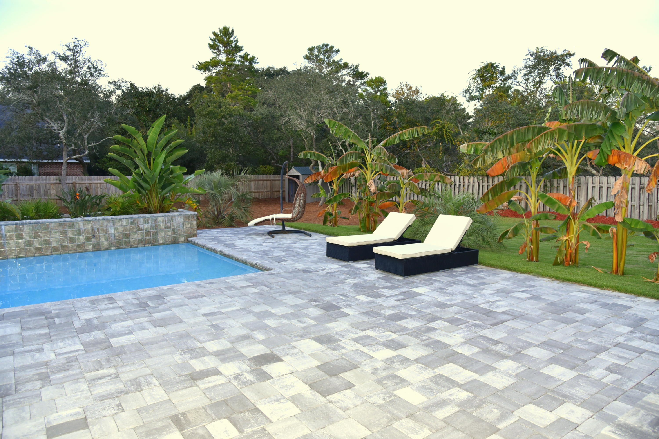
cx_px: 330
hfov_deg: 73.7
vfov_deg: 53.1
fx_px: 439
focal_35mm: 24
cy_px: 220
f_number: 5
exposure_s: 1/100
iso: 800
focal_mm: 24
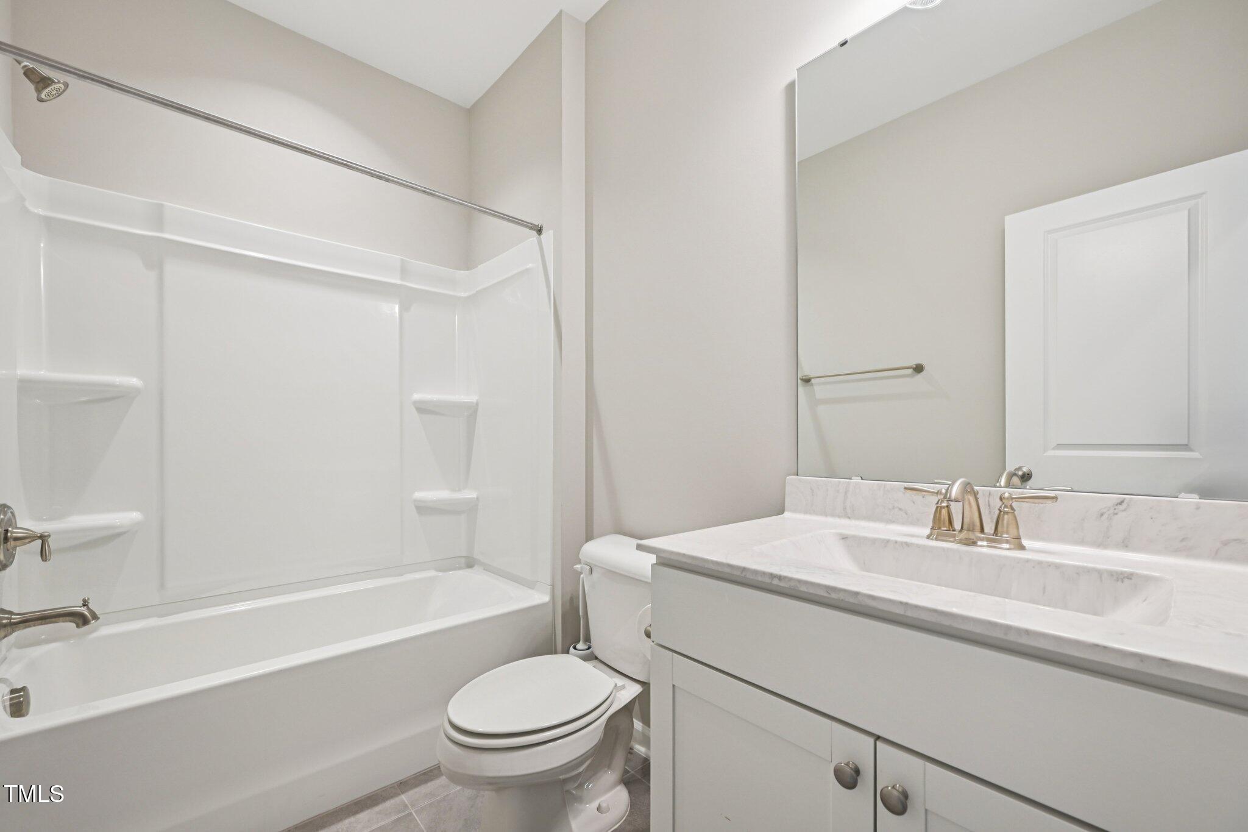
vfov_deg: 81.2
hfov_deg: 104.3
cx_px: 624
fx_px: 485
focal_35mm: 14
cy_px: 416
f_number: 8
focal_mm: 14
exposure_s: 1/15
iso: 280
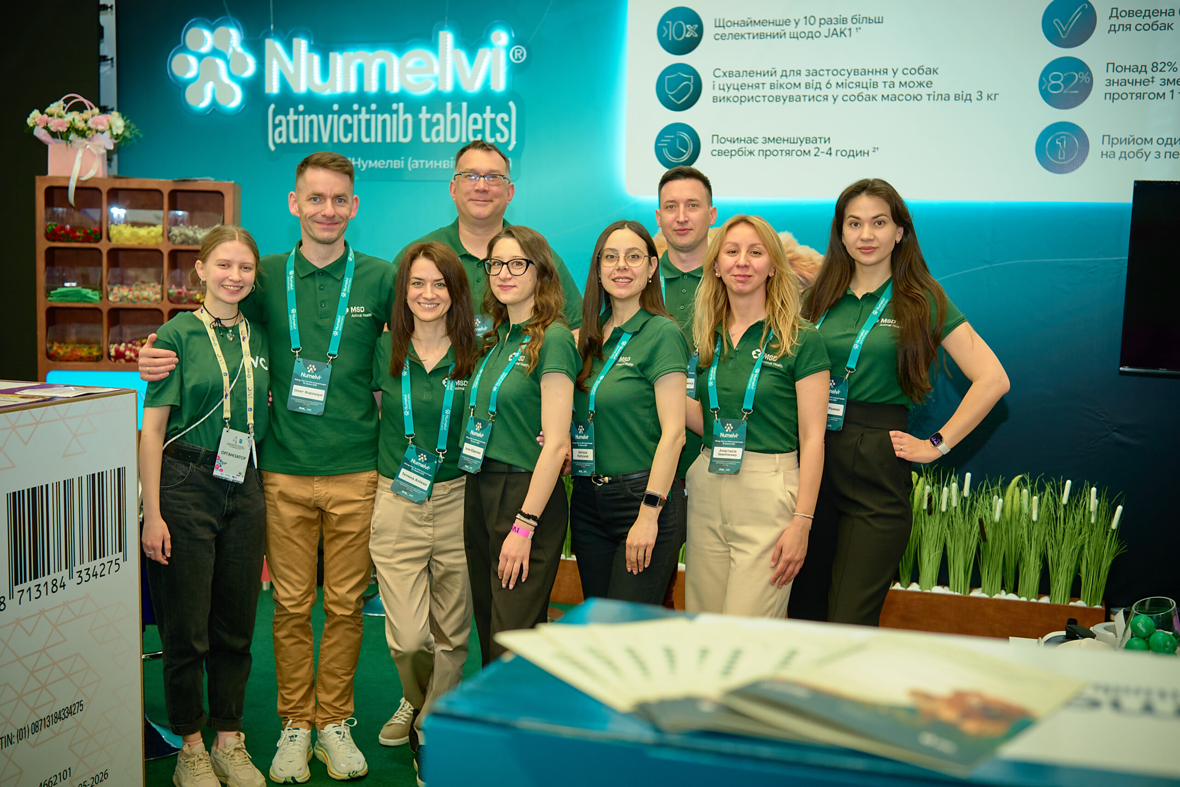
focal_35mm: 41
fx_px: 1344
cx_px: 590
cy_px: 394
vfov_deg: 32.6
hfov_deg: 47.4
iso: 500
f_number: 2
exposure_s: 1/250
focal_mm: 27
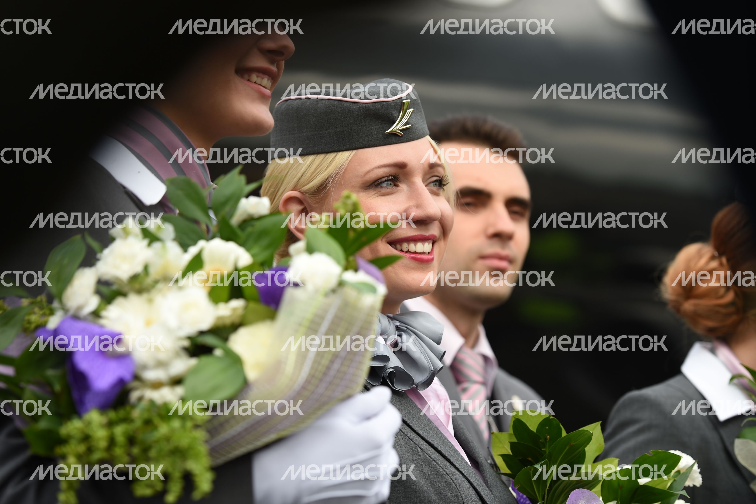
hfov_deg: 16.4
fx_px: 2624
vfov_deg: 11.0
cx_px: 378
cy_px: 252
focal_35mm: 125
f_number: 5
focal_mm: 125
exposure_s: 1/800
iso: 250
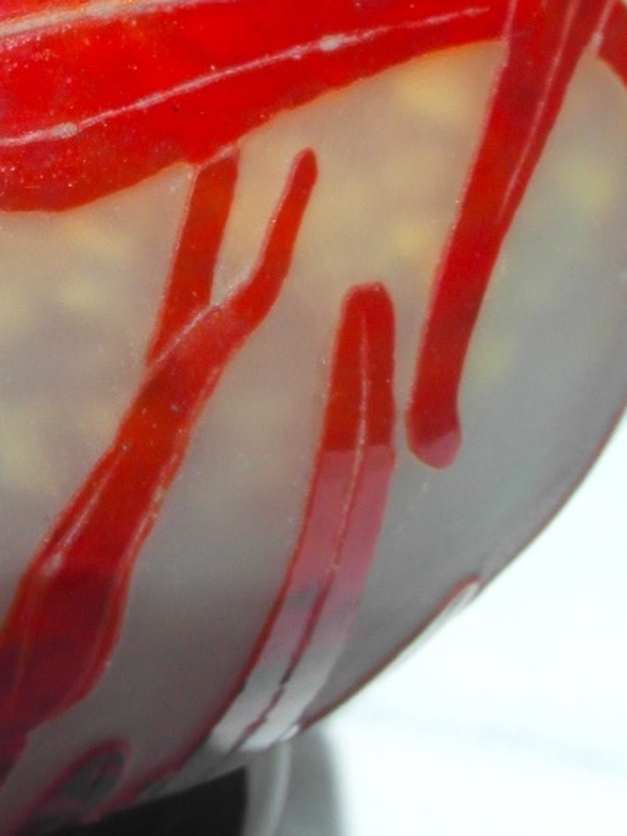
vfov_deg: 14.5
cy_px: 101
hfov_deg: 10.8
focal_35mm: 135
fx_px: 3262
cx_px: -155
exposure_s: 1/500
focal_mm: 8.7
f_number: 6
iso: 80
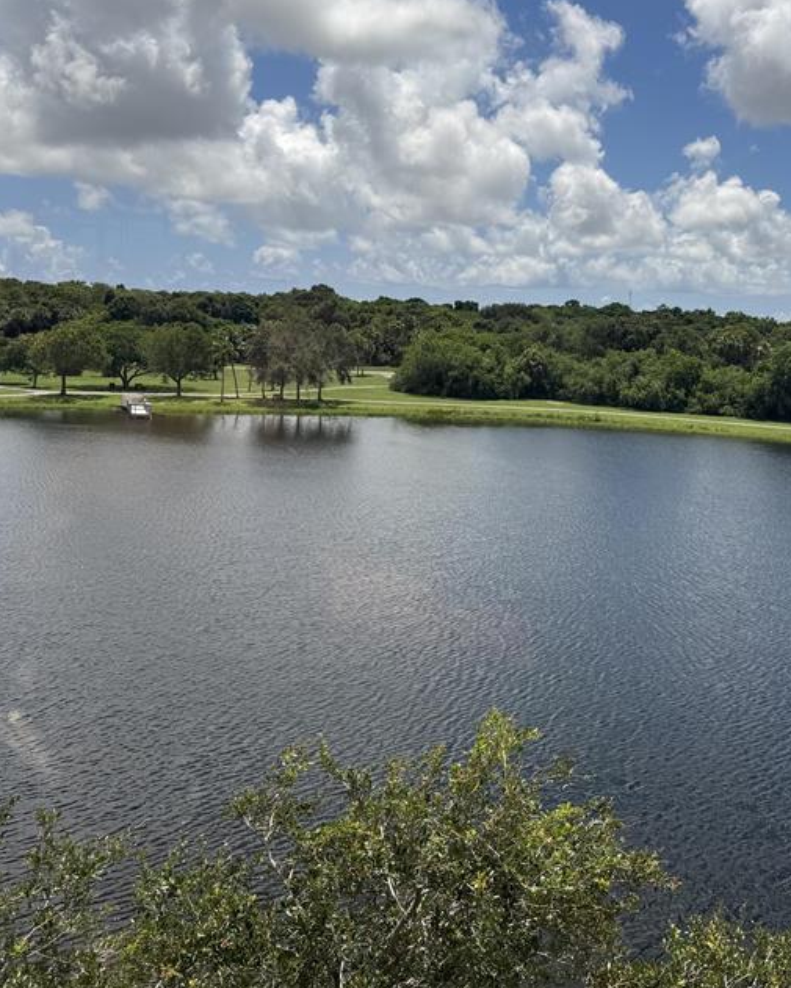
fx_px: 1112
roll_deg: -2.4
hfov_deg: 38.6
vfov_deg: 47.9
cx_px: 547
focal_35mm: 38
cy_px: 445
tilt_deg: -4.4
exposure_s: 1/5814
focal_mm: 6.76
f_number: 1.78
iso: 80
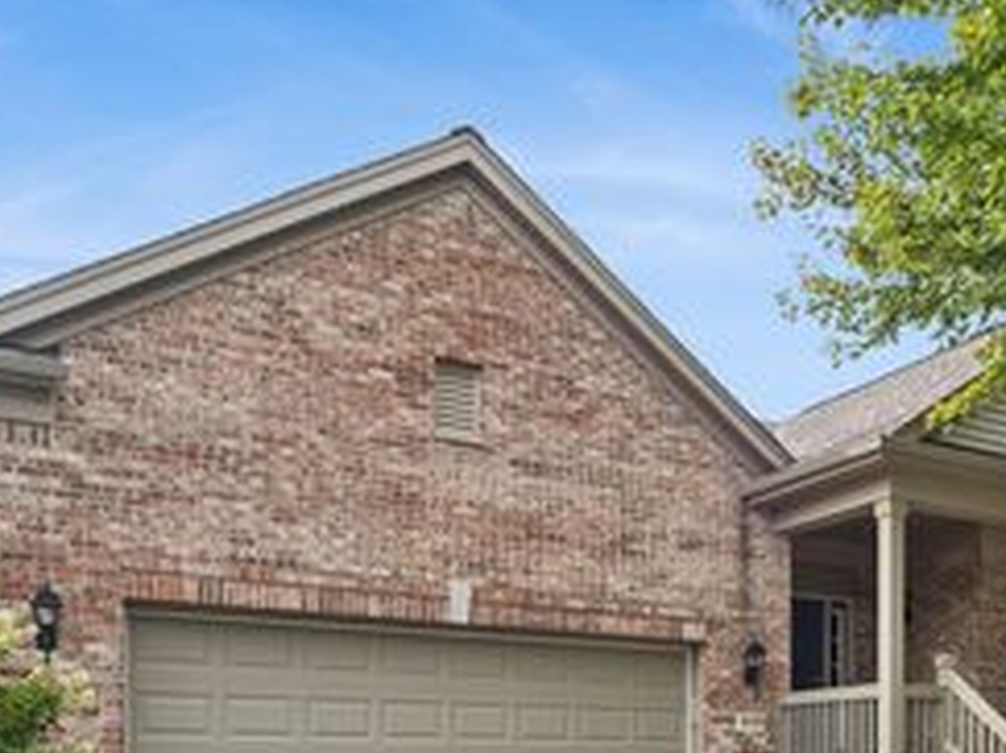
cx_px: 774
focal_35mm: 37
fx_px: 1075
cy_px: 614
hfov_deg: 47.9
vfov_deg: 37.1
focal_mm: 9
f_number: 8
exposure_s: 1/200
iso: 400
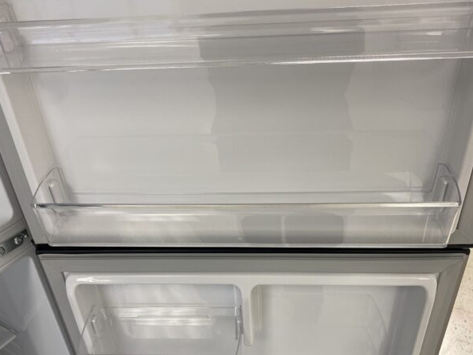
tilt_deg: -37.1
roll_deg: +3.0
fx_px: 478
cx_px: 235
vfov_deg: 40.4
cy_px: 228
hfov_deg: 52.6
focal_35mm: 35
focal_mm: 4.25
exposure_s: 1/64
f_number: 1.8
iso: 50
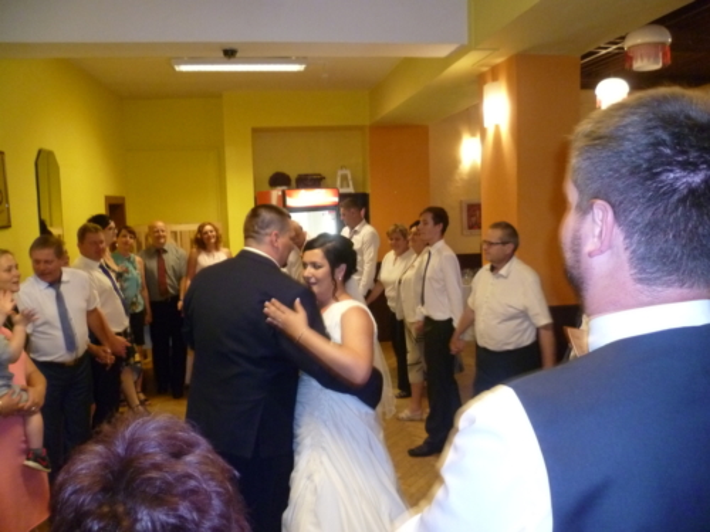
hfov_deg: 63.4
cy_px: 266
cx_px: 355
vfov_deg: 49.7
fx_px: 574
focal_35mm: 28
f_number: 2.8
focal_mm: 5
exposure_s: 1/30
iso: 400
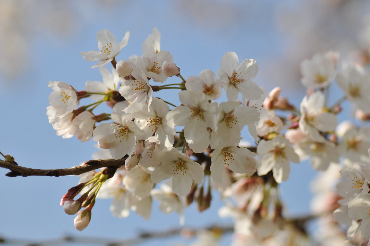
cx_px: 185
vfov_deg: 10.1
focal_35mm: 135
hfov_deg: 15.2
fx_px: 1386
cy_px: 123
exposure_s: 1/3200
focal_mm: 90
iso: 200
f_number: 3.2
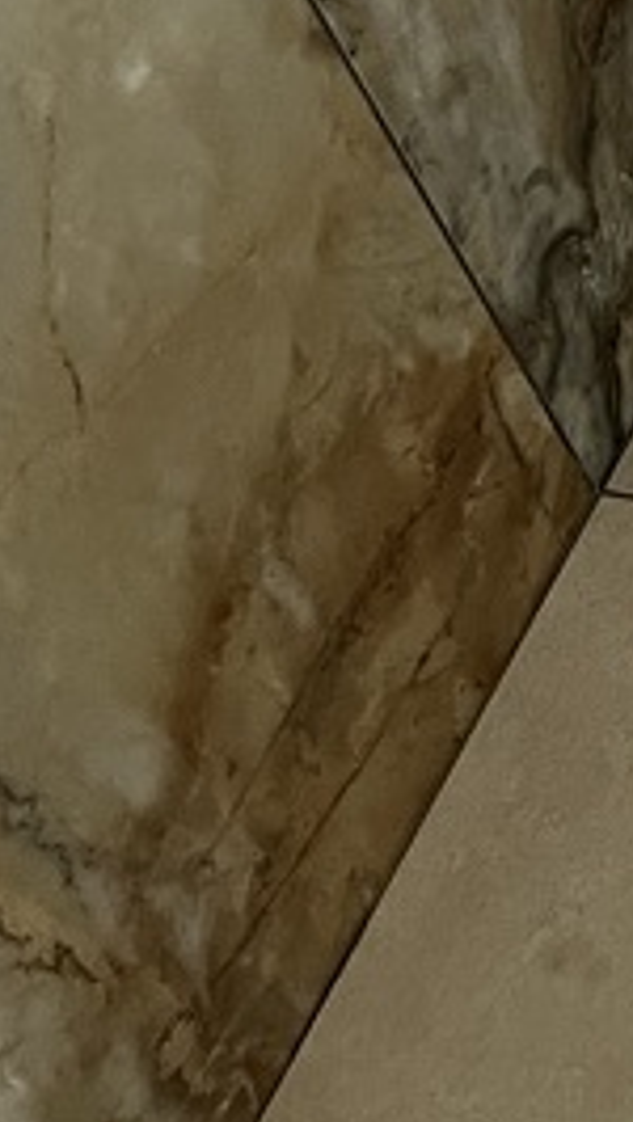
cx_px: 1469
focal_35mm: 109
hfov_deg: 9.9
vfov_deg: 16.7
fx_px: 3246
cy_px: -814
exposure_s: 1/60
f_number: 1.5
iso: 250
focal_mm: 5.7
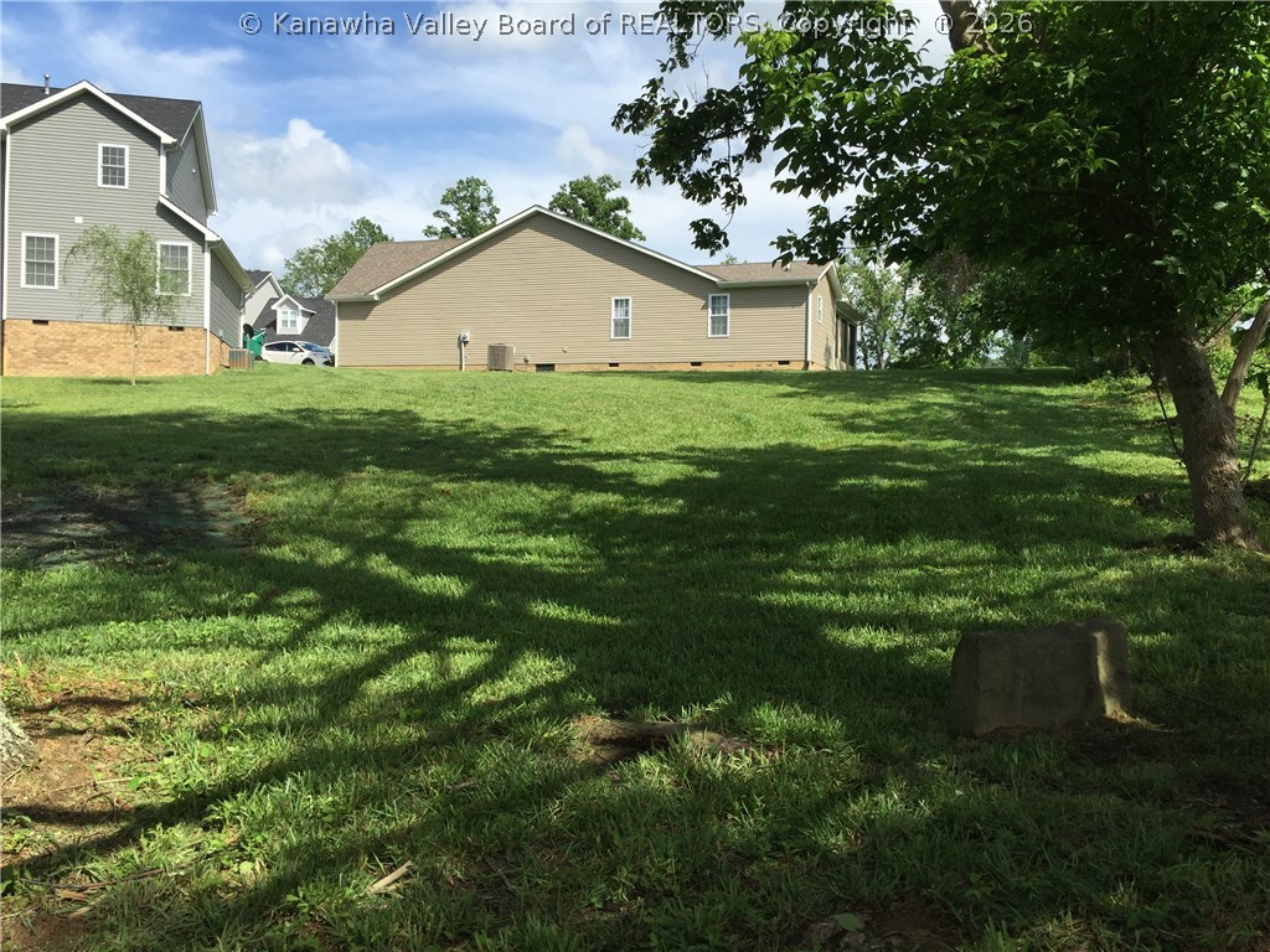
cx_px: 635
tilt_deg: +0.5
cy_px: 476
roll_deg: -1.1
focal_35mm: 29
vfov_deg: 48.2
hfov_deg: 61.7
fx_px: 1064
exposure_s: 1/2083
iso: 32
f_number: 2.2
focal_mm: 4.15
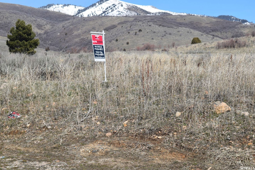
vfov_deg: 16.5
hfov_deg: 24.6
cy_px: 85
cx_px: 128
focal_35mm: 82
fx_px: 584
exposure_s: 1/500
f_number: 11
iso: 200
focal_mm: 55
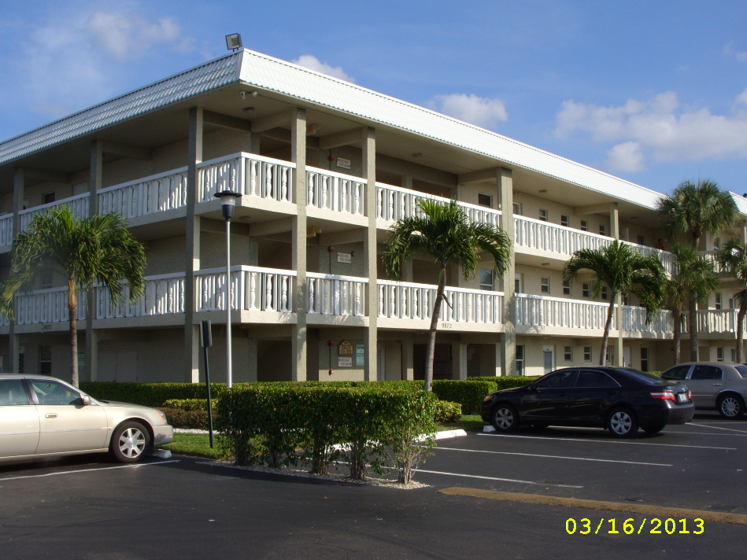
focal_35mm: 41
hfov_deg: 45.8
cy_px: 288
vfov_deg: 35.1
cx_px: 370
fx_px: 885
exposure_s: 1/296
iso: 50
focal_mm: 7.8
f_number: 7.4
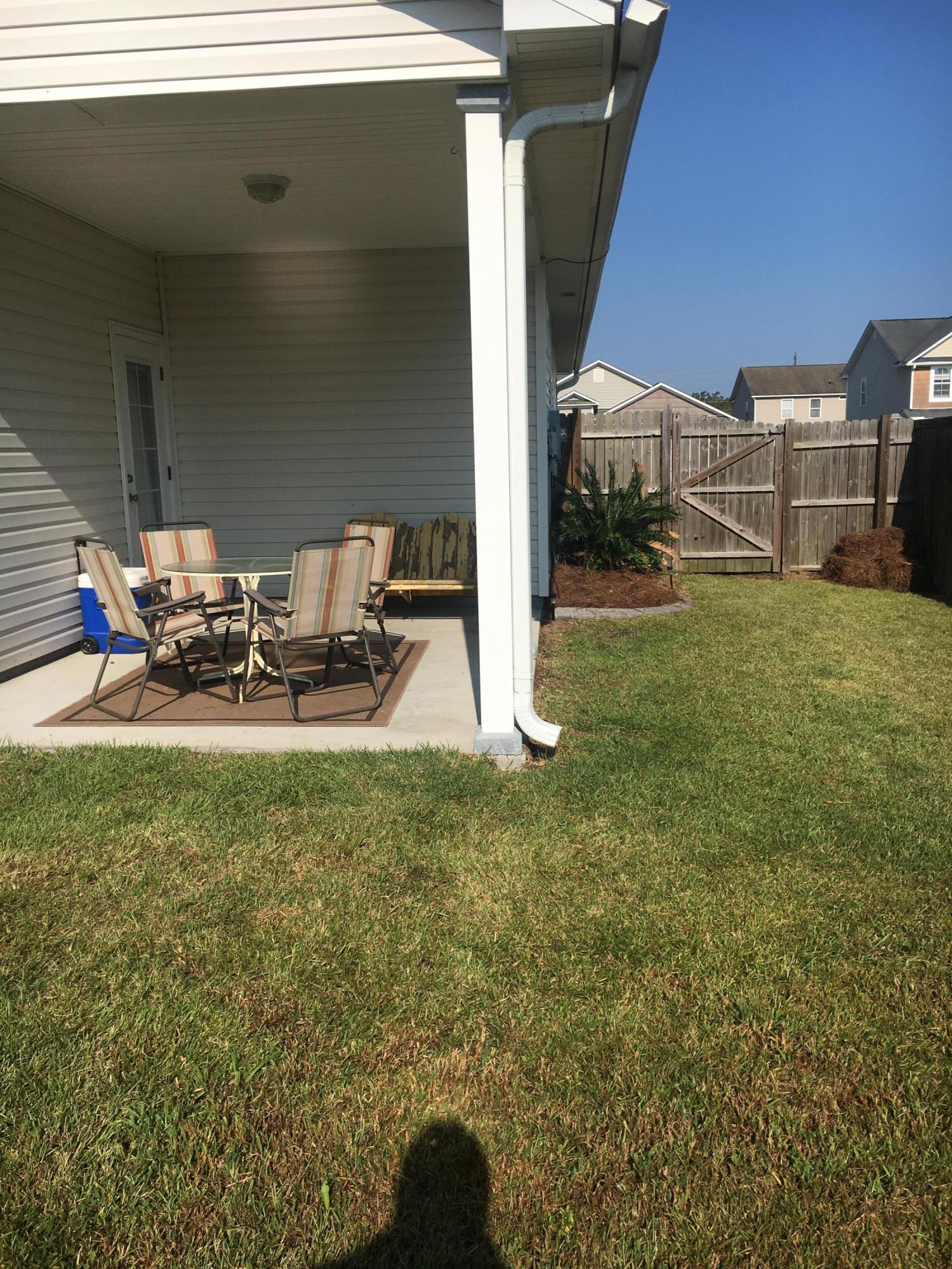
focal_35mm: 29
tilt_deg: -8.6
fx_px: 1063
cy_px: 634
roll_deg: +1.2
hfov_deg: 48.2
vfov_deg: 61.7
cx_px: 476
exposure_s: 1/2747
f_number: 2.2
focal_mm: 4.15
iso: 25
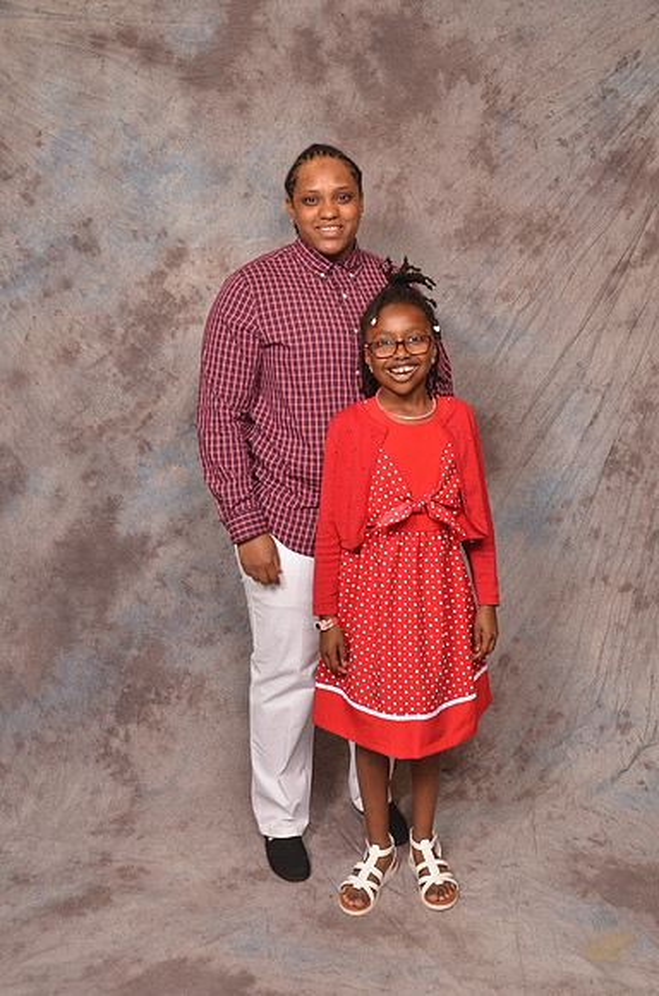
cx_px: 330
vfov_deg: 51.4
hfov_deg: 35.3
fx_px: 1035
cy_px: 498
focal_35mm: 38
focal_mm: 25
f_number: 5.6
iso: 200
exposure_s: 1/60
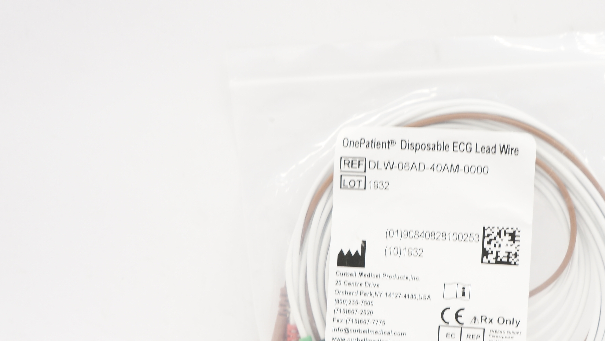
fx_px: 878
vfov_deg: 21.8
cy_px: 250
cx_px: 414
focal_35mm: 55
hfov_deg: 37.5
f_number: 5
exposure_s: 1/60
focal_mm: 25
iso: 400
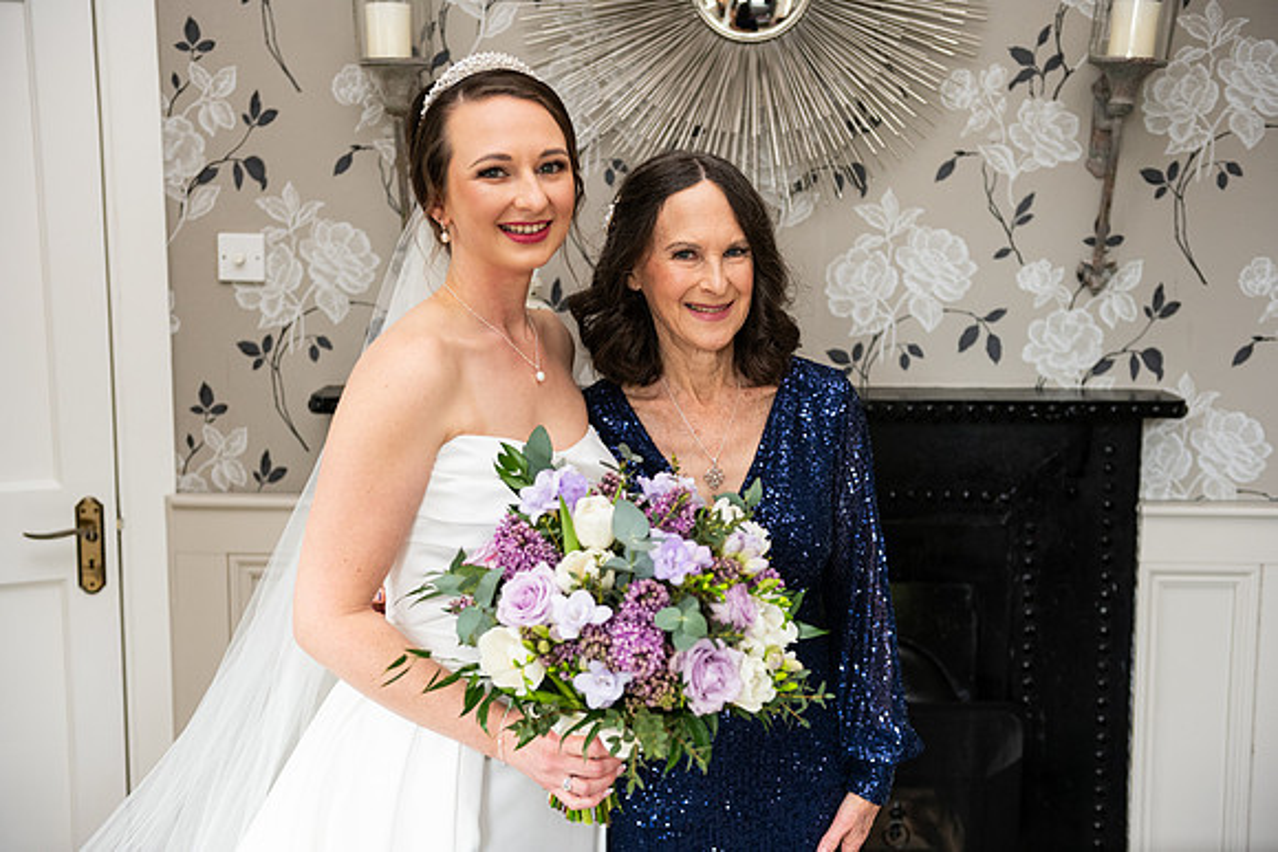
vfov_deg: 30.5
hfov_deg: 44.5
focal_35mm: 44
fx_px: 1562
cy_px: 426
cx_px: 639
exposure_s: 1/160
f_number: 3.5
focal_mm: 44
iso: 800
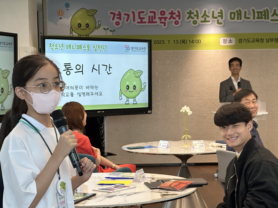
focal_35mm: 77
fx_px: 618
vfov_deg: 19.1
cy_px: 104
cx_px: 139
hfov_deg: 25.3
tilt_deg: -1.9
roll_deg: +0.3
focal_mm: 9
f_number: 2.8
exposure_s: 1/120
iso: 250
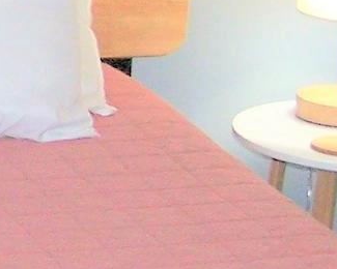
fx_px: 2334
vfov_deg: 6.6
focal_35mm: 234
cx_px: -319
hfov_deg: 7.9
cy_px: 23
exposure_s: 1/60
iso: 140
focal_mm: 6.3
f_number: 2.8
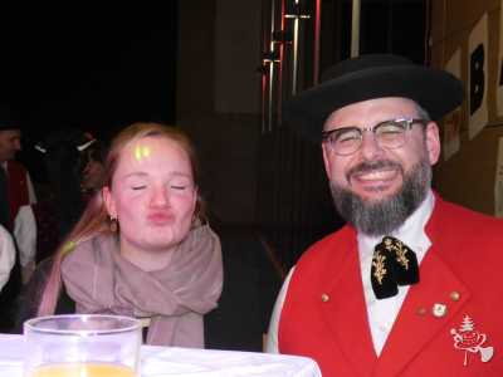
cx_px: 252
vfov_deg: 19.9
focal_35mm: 74
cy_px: 188
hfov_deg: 26.3
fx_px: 1075
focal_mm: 13.3
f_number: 4.4
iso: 800
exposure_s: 1/8
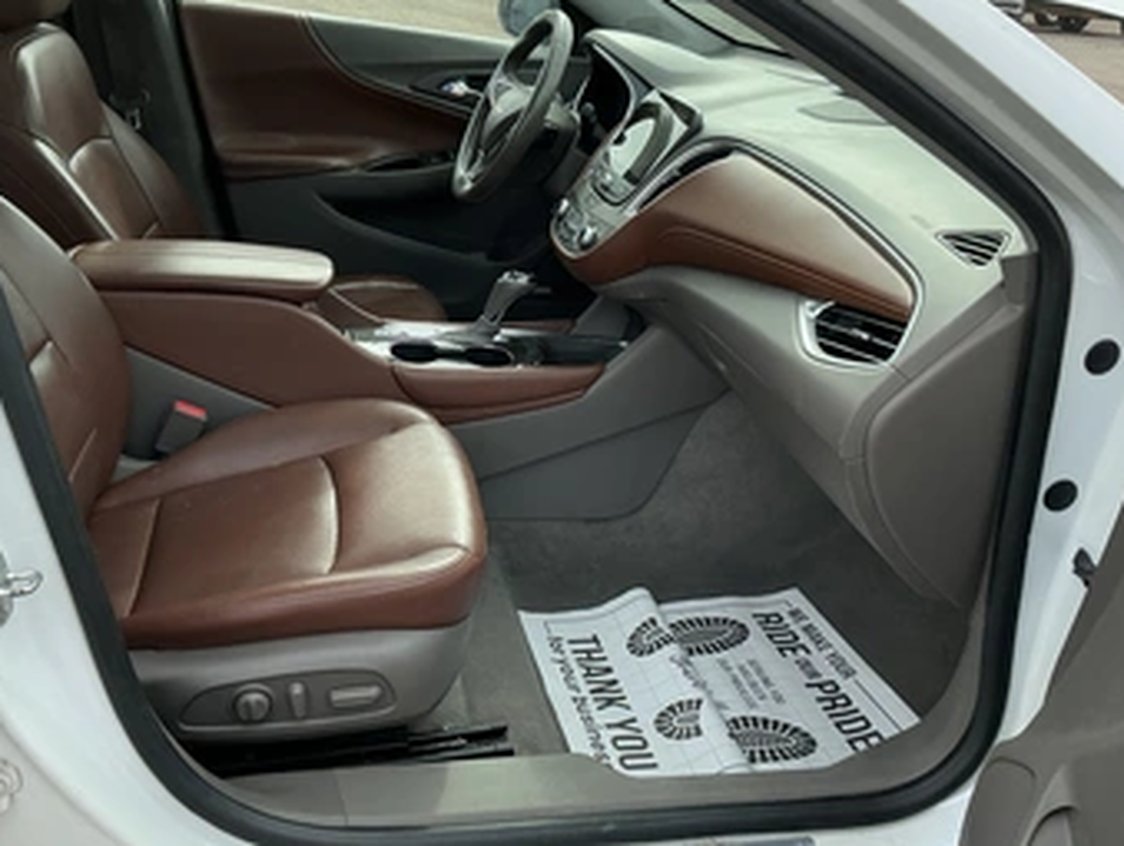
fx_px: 1073
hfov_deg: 55.3
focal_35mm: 33
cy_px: 408
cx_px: 524
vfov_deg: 43.0
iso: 25
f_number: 1.8
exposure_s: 1/422
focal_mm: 3
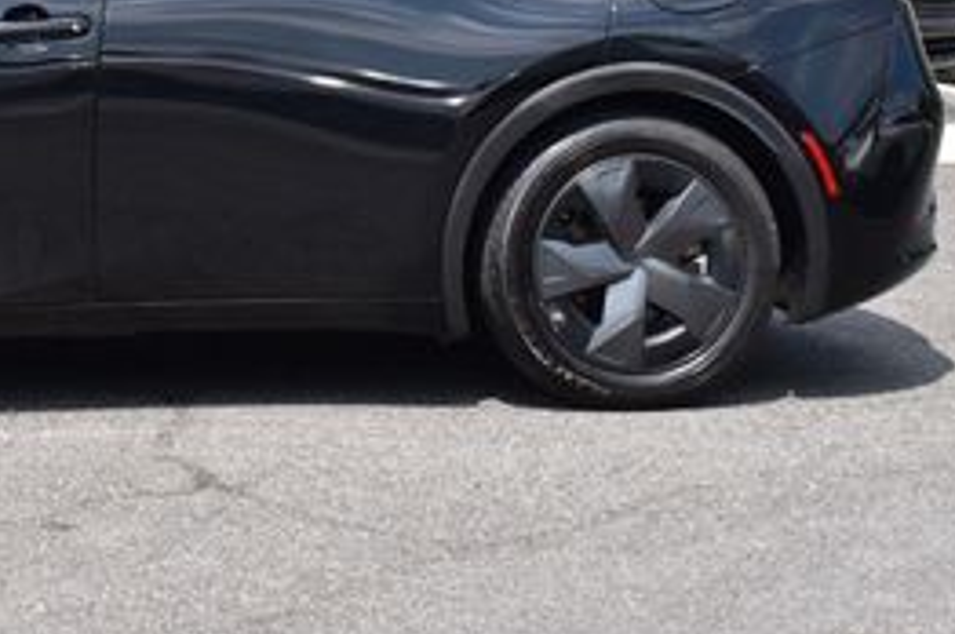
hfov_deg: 15.7
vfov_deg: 10.5
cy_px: -117
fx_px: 3397
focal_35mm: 128
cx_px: -11
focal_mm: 35
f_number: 11
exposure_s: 1/400
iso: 400
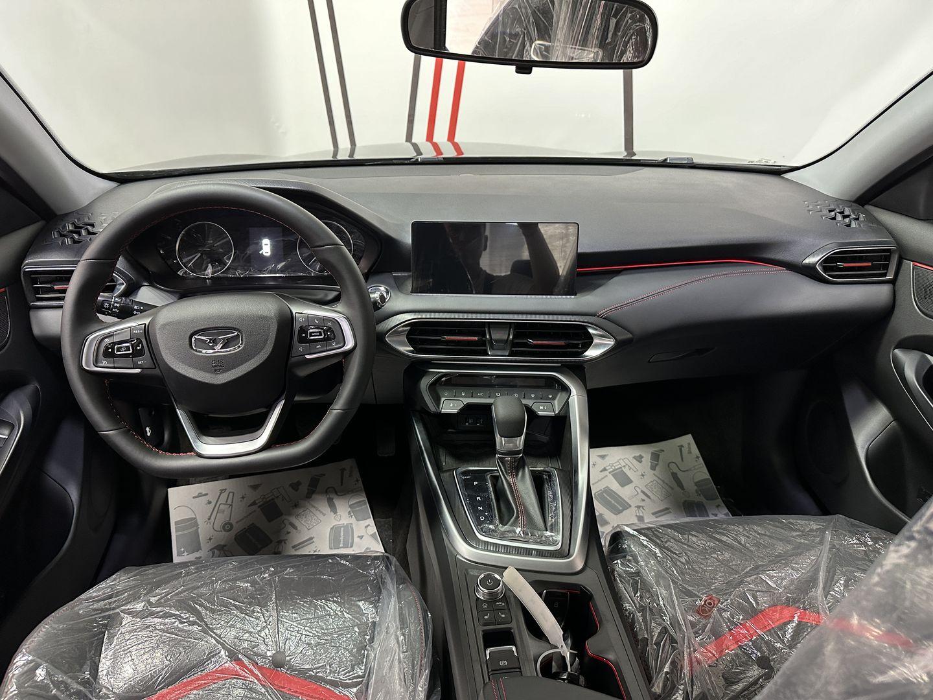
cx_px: 466
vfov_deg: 56.8
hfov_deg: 71.6
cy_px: 350
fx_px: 647
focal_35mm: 24
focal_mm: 6.86
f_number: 1.78
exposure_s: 1/50
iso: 320
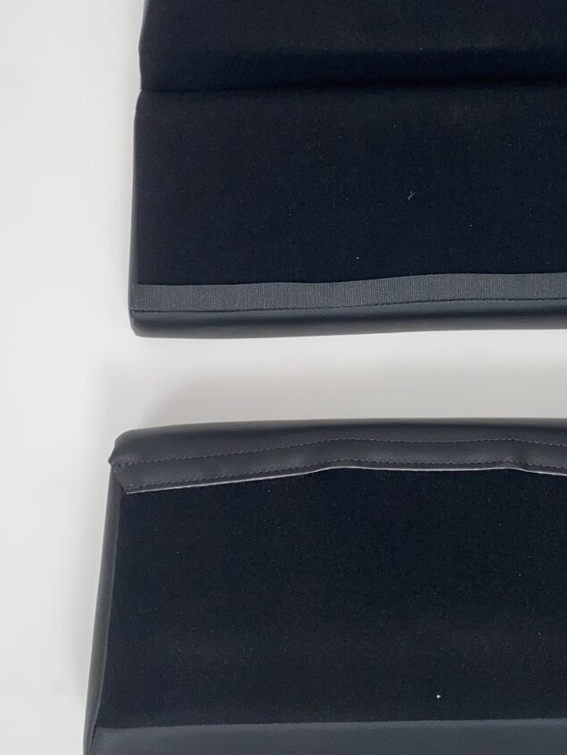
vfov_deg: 41.9
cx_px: 427
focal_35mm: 45
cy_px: 305
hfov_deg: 31.6
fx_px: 983
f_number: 1.8
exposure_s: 1/100
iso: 40
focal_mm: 4.25
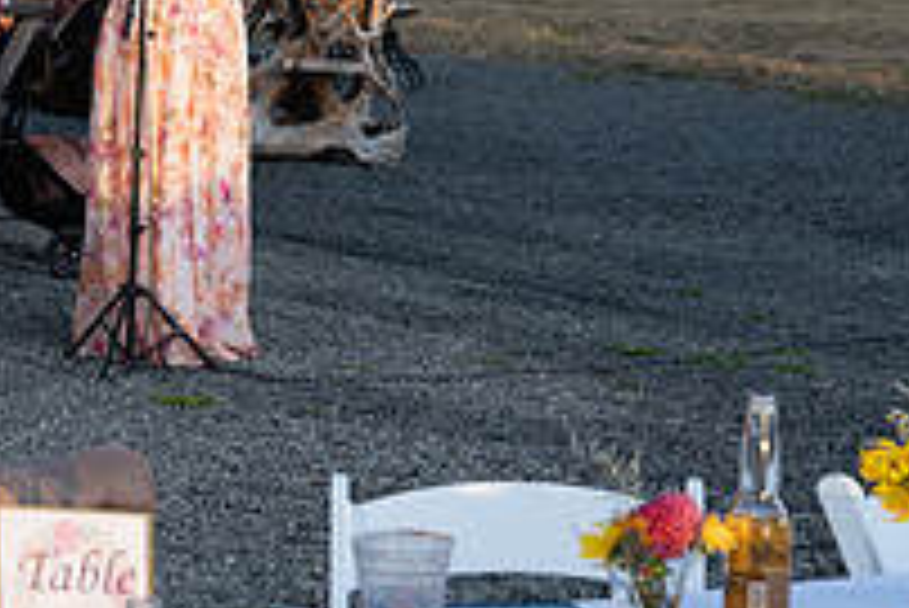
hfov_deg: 13.2
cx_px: -333
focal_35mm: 149
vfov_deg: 9.2
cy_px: 61
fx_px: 3765
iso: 320
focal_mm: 52
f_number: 7.1
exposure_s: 1/125
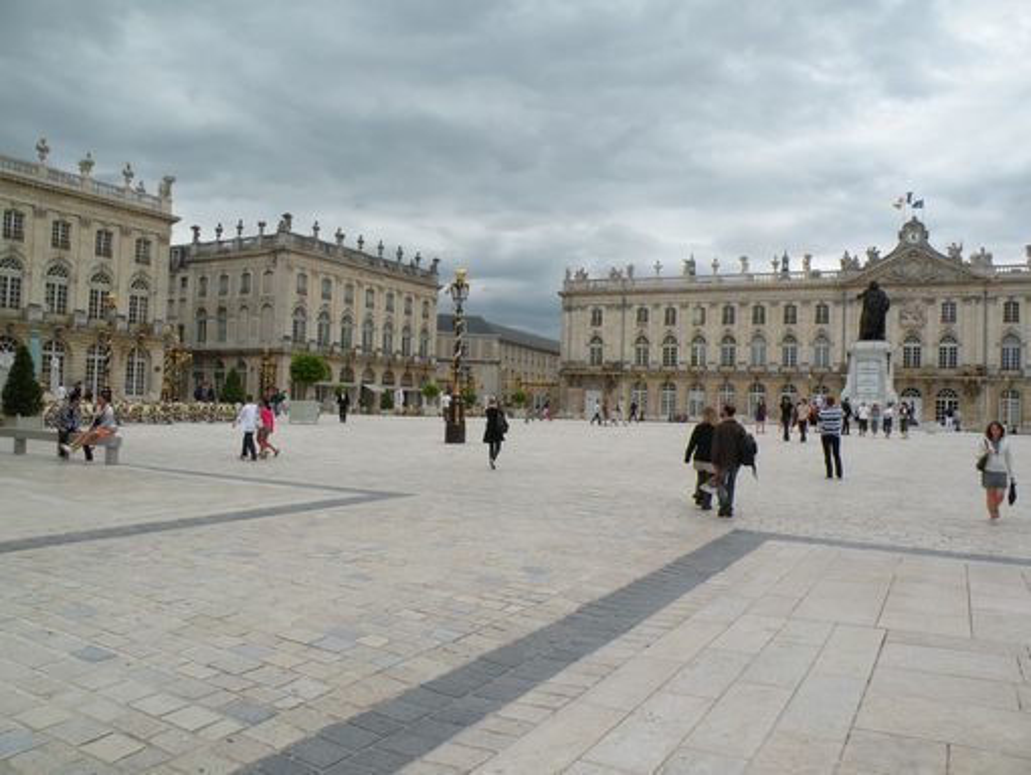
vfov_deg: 51.4
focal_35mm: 27
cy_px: 388
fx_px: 805
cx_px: 516
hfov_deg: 65.3
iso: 64
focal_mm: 4.7
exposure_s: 1/260
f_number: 5.6
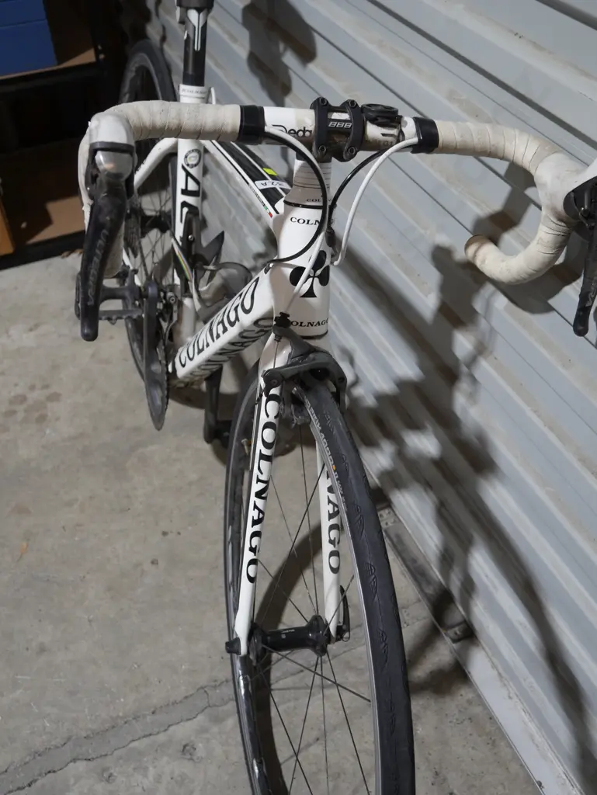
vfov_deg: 53.9
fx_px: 781
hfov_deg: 41.8
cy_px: 398
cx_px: 298
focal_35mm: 34
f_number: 4
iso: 320
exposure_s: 1/60
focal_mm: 17
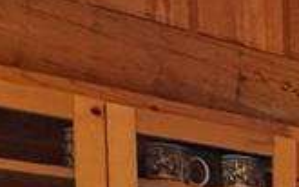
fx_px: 749
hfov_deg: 15.6
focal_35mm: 92
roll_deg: +0.7
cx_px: 661
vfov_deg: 12.2
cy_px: 399
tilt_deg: -2.6
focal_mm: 2.22
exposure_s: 1/120
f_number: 2.2
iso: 500
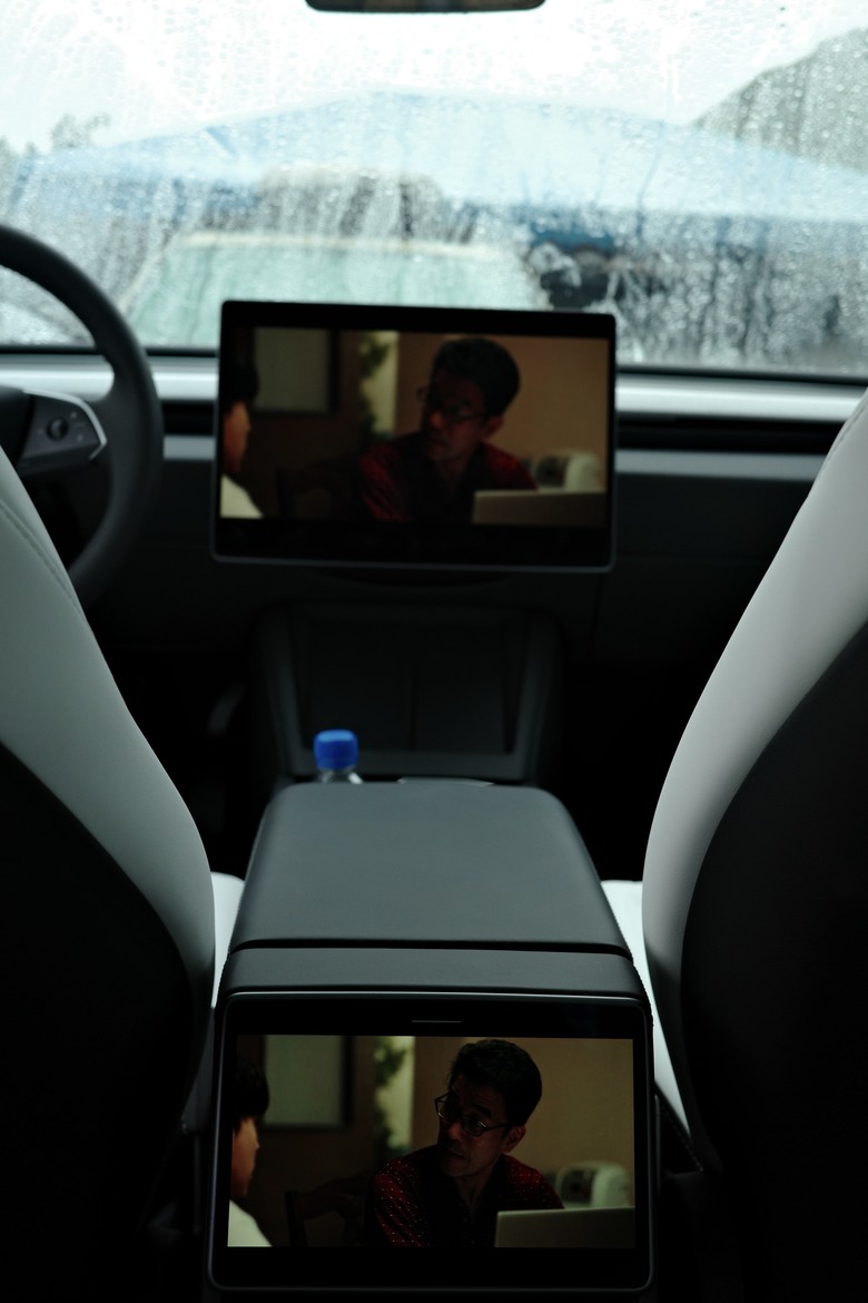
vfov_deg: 48.5
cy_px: 652
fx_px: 1447
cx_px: 434
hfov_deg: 33.4
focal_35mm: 40
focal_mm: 26
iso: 250
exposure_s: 1/100
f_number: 4
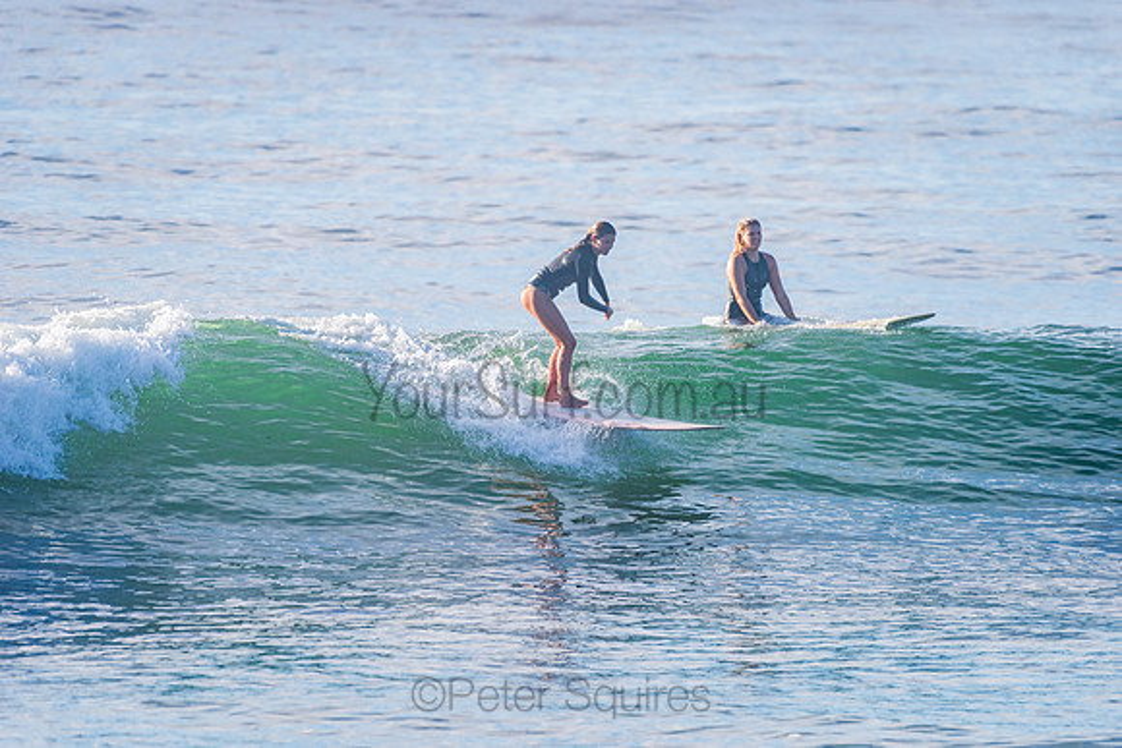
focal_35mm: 500
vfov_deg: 2.8
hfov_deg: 4.1
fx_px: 15586
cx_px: 561
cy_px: 374
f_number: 5.6
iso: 320
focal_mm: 500
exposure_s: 1/2000
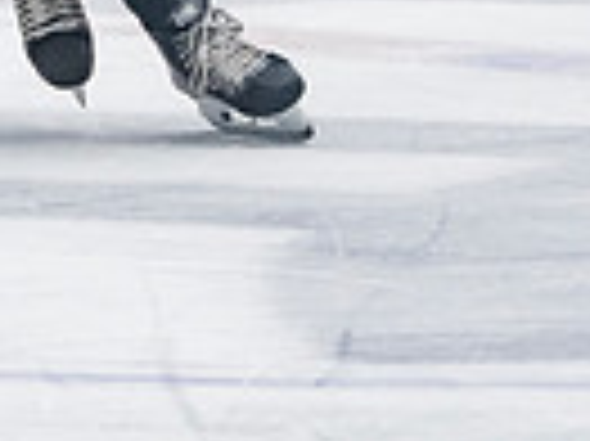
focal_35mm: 707
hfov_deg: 2.8
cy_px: -344
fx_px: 12039
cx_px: -199
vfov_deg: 2.1
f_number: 3.2
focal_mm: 112
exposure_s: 1/640
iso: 2000
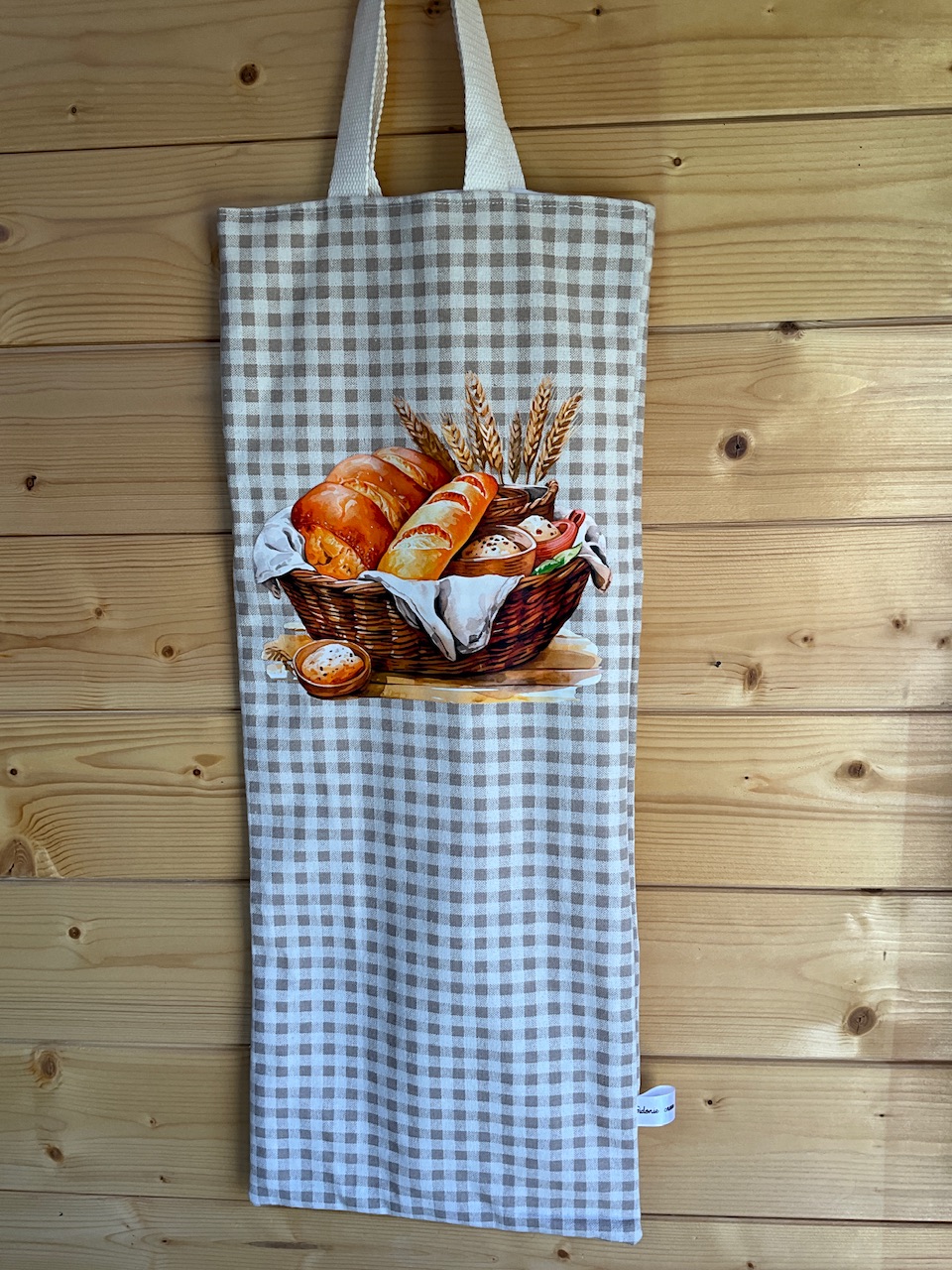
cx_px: 476
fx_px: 1063
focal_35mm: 29
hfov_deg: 48.2
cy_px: 635
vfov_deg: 61.7
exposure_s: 1/100
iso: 20
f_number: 1.8
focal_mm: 3
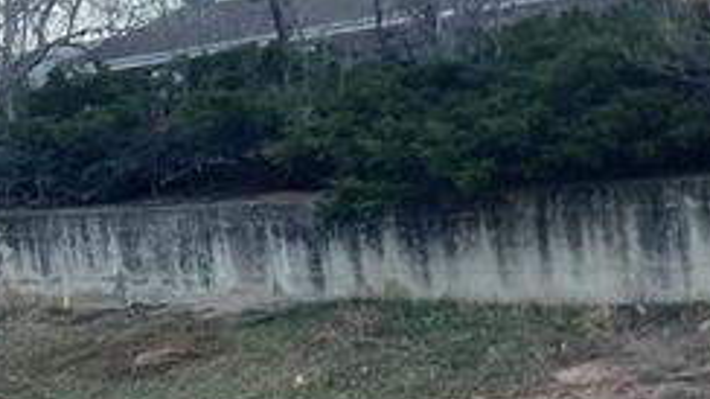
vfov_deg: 9.2
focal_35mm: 128
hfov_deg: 16.3
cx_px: -38
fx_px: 2409
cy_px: 622
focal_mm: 3.99
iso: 40
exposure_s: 1/121
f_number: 1.8
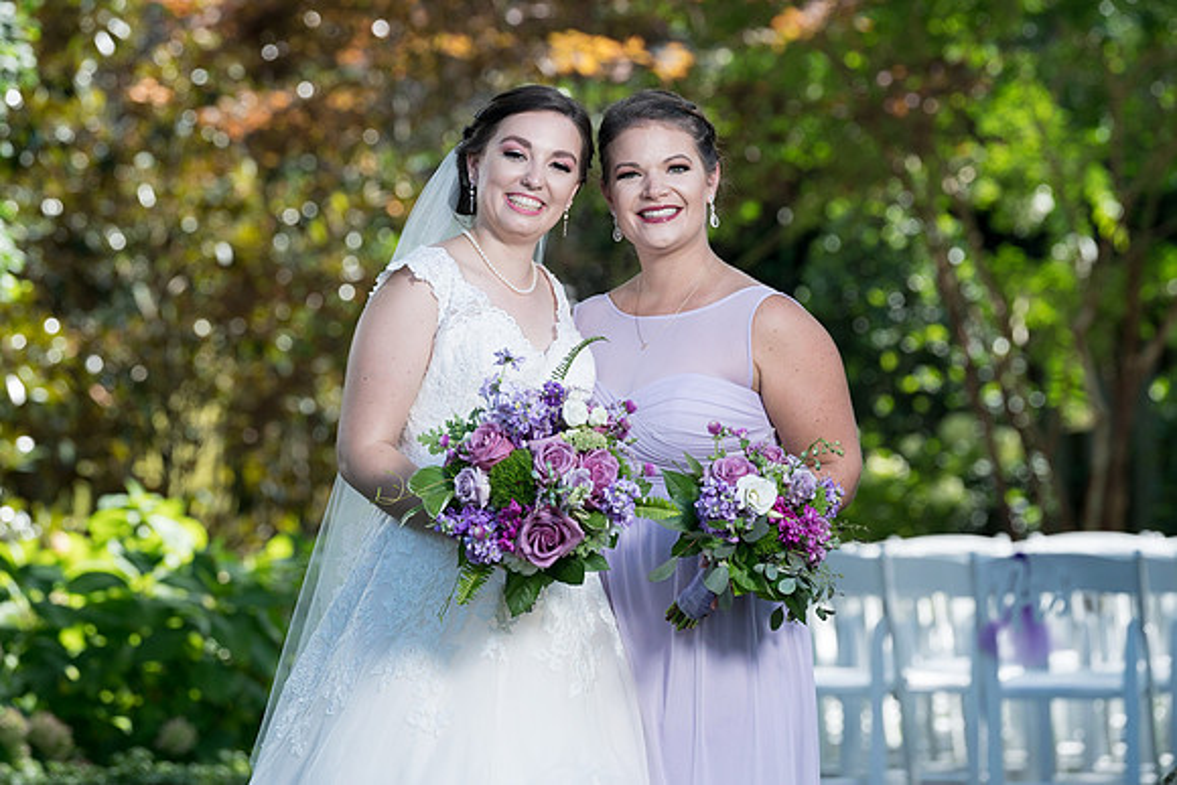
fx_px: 7609
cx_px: 596
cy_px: 328
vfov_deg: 5.9
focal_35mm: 233
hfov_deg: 8.8
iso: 160
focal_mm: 200
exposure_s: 1/200
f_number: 5.6
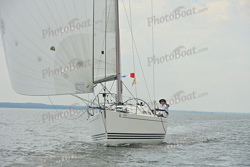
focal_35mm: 170
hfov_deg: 12.1
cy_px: 84
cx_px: 125
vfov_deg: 8.1
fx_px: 1181
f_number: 10
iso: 320
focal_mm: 170
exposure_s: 1/1250
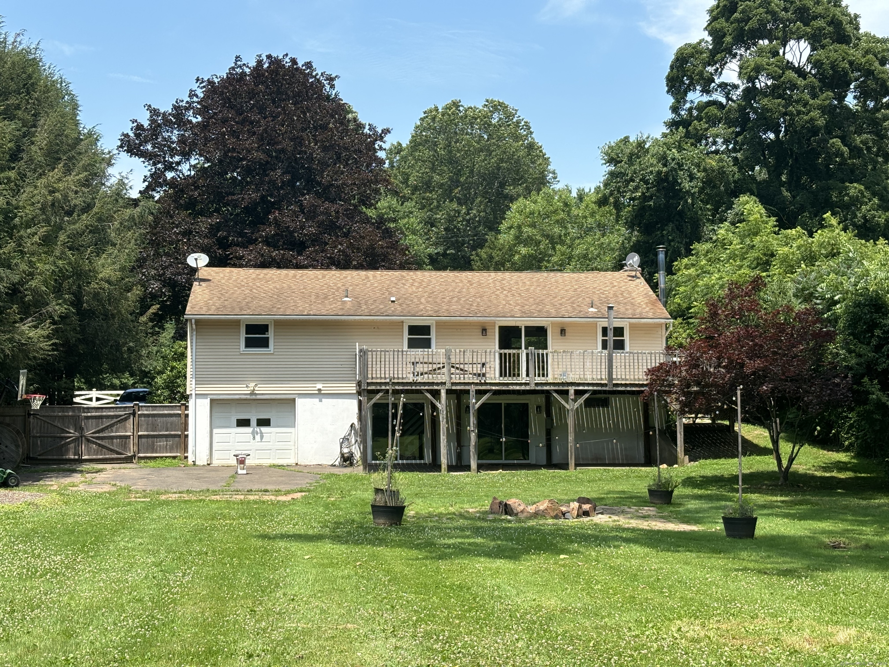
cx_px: 444
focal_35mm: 52
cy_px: 334
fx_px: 1335
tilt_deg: +4.2
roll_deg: +0.1
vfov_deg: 28.0
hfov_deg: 36.8
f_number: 1.6
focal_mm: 5.96
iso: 32
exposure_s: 1/1437
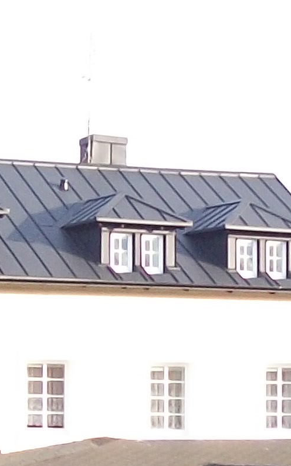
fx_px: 1991
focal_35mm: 157
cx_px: 156
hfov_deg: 8.4
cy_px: 360
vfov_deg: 13.3
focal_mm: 6
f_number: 2.7
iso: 80
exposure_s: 1/250
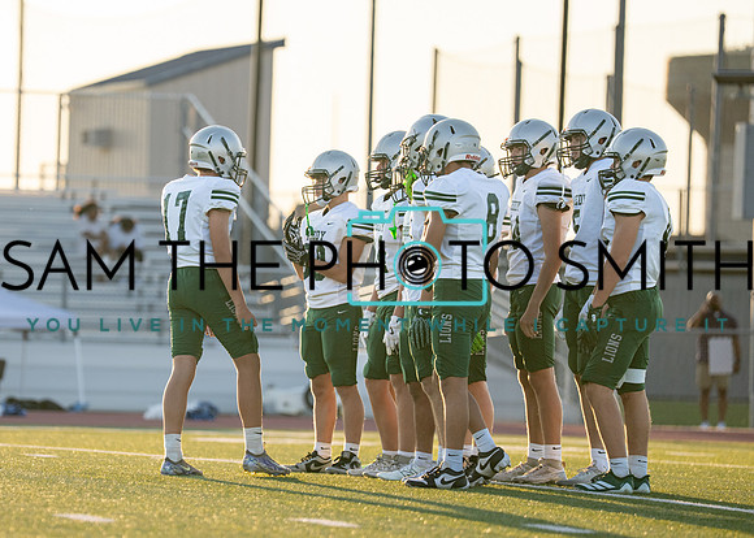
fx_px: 5697
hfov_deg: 7.6
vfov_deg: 5.4
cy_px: 264
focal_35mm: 266
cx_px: 197
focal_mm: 178
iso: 250
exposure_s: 1/2000
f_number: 2.8
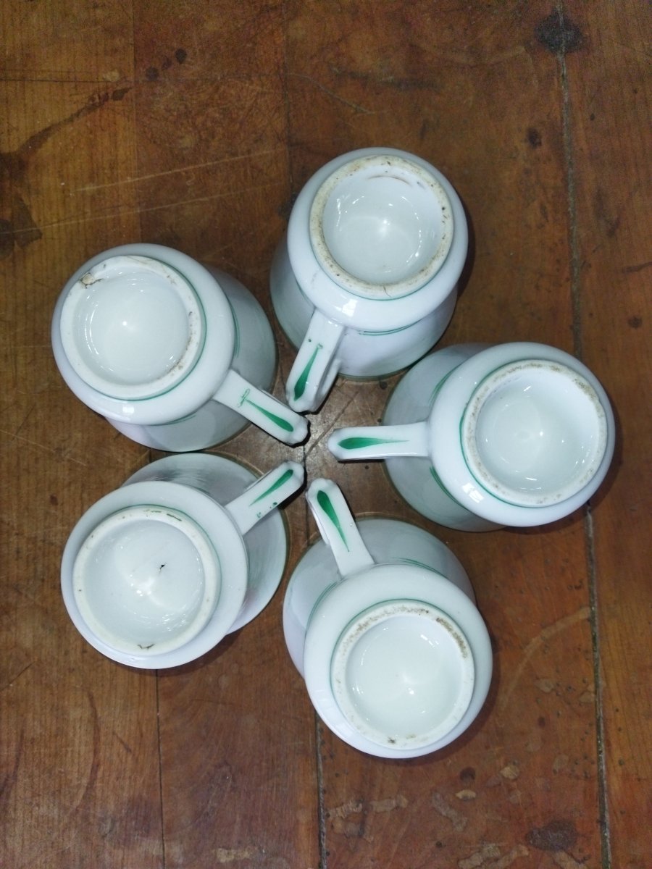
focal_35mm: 27
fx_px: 678
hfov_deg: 51.4
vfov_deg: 65.3
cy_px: 434
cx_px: 326
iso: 197
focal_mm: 4.71
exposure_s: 1/50
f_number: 1.79
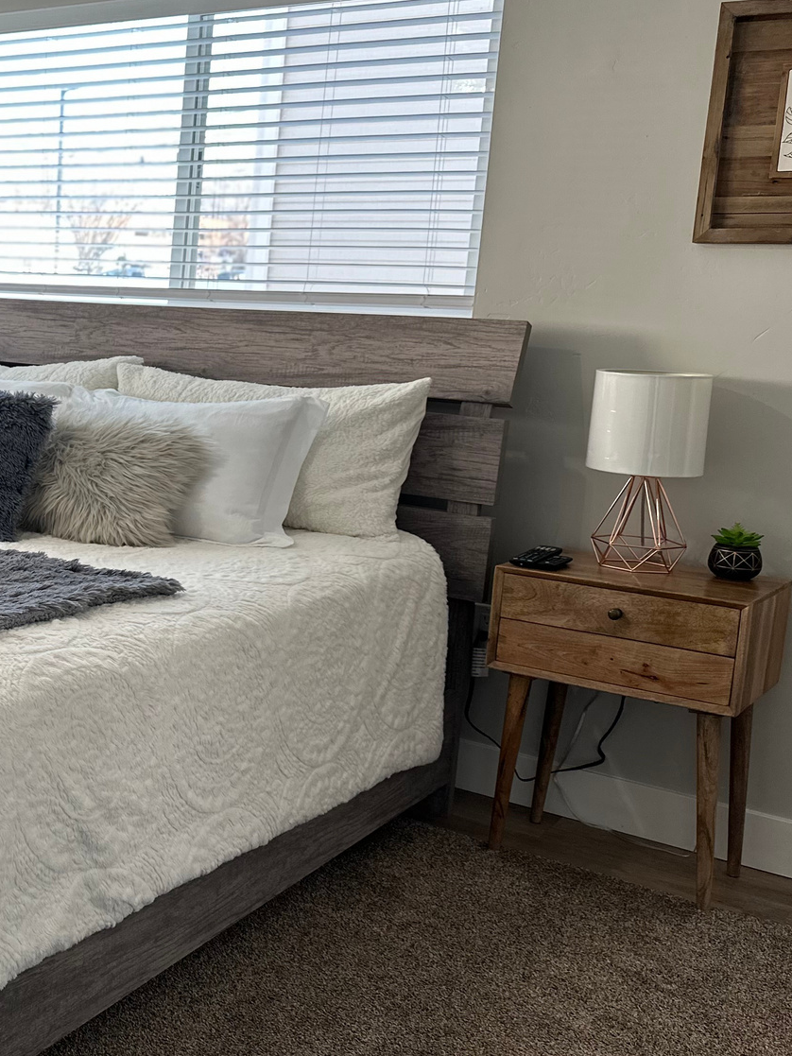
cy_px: 509
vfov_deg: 42.9
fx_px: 1342
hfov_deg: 30.1
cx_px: -41
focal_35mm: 44
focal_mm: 6.86
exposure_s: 1/120
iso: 100
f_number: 1.78
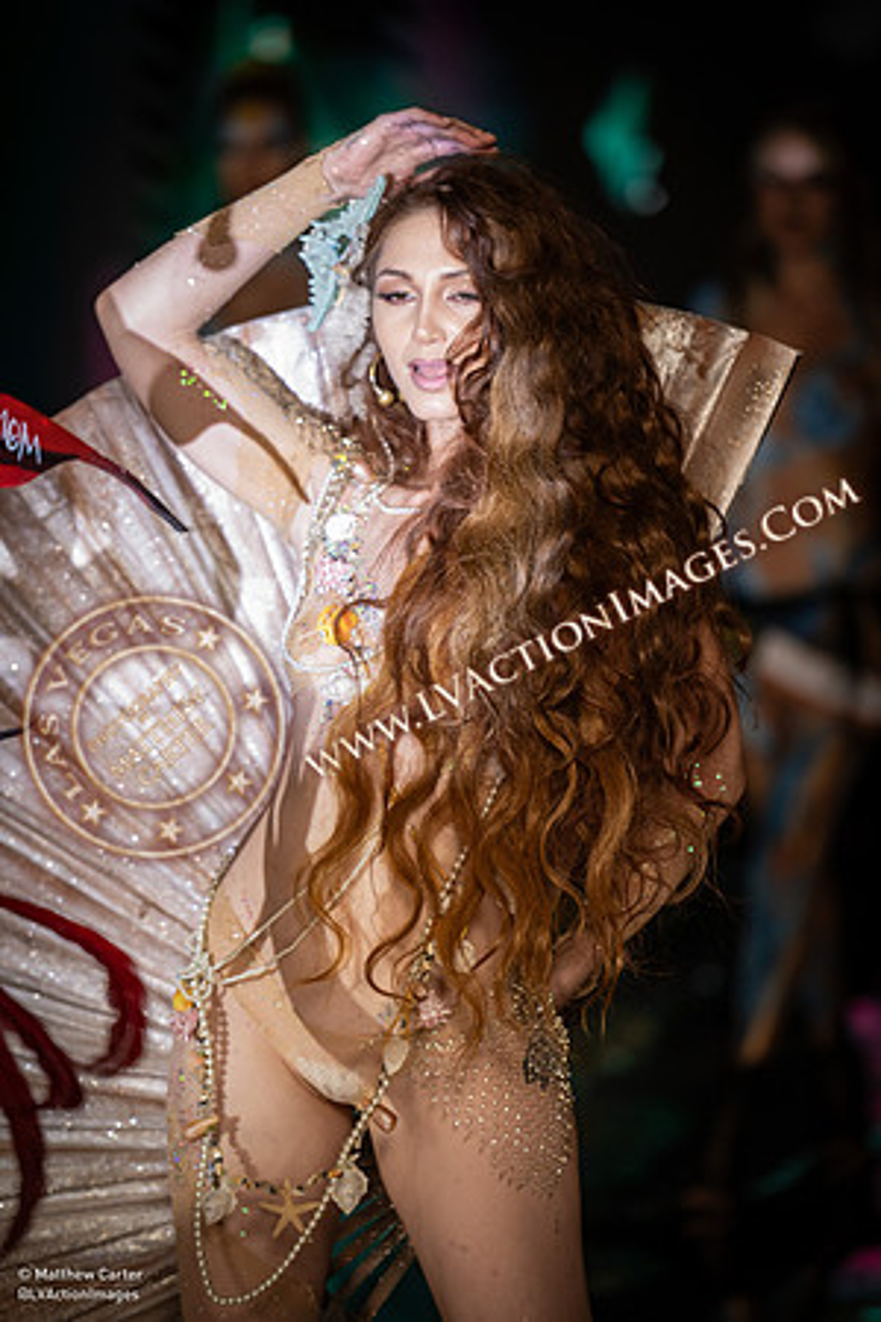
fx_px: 6607
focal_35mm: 180
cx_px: 440
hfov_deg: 7.6
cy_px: 661
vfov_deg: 11.4
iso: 1250
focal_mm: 180
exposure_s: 1/320
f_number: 2.8
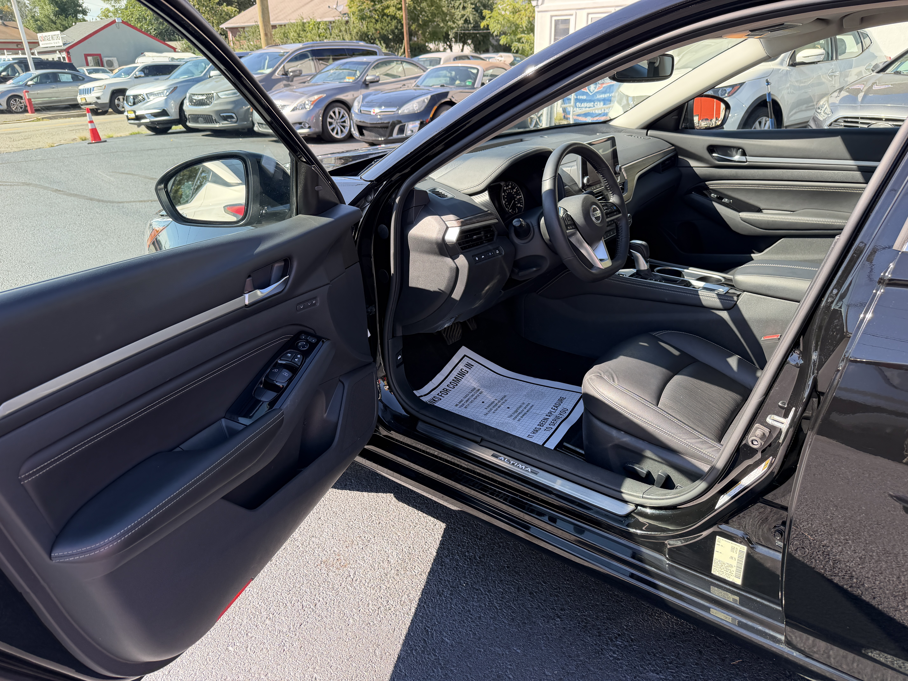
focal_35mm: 24
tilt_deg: -22.8
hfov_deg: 71.6
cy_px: 340
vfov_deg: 56.8
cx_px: 454
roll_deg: +1.6
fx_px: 630
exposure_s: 1/567
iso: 100
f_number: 1.78
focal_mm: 6.76
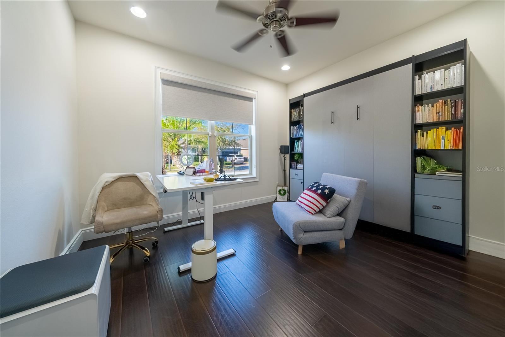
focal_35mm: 12
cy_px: 168
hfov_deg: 112.6
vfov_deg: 90.1
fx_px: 168
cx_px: 252
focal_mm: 12
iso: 160
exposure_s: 1/1000
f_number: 5.6
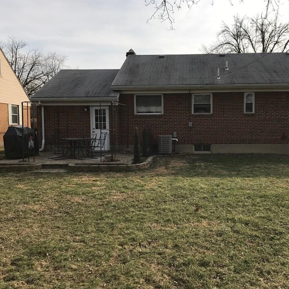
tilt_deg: -4.8
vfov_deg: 48.5
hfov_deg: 48.2
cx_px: 171
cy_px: 145
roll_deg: +0.9
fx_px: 321
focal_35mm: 34
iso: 20
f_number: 1.8
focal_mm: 3.99
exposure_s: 1/2457
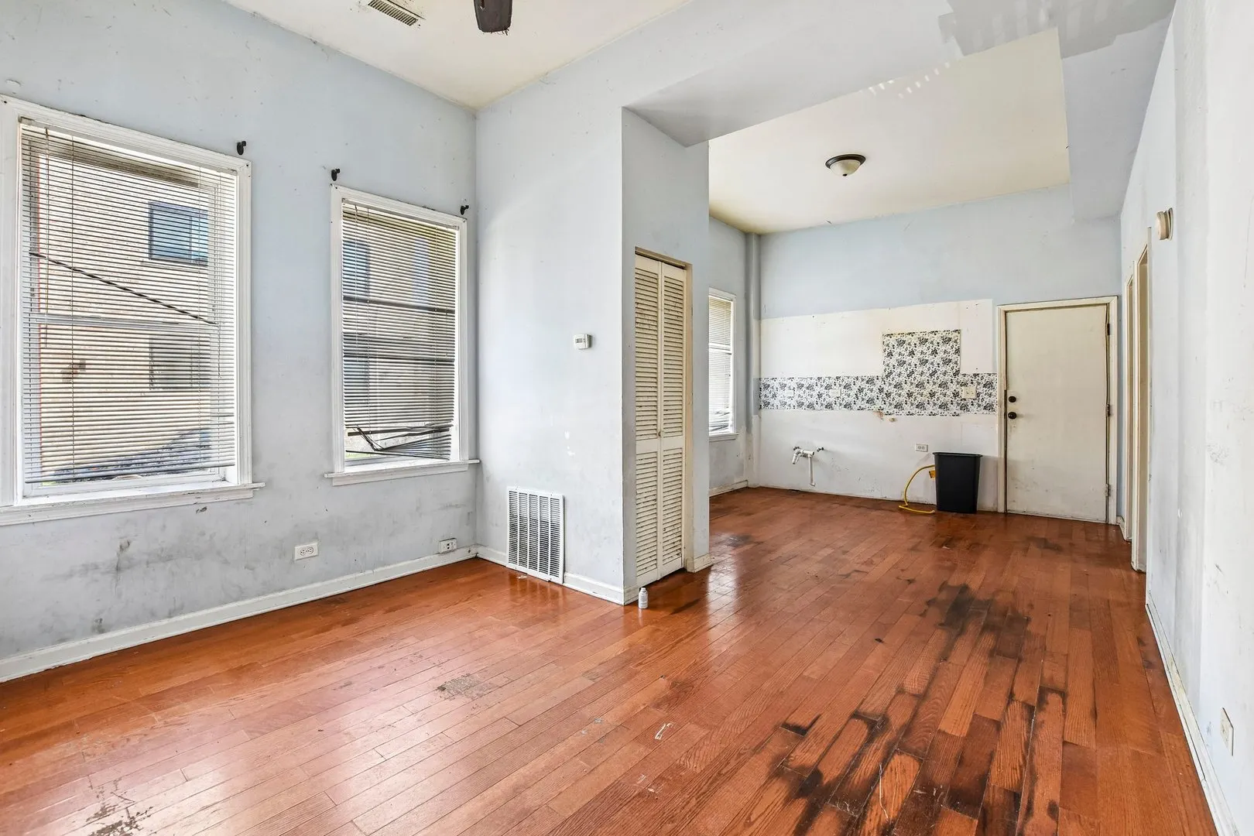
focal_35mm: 15
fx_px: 522
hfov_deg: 100.4
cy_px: 418
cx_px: 627
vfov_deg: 77.3
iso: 400
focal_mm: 10
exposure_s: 1/15
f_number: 8
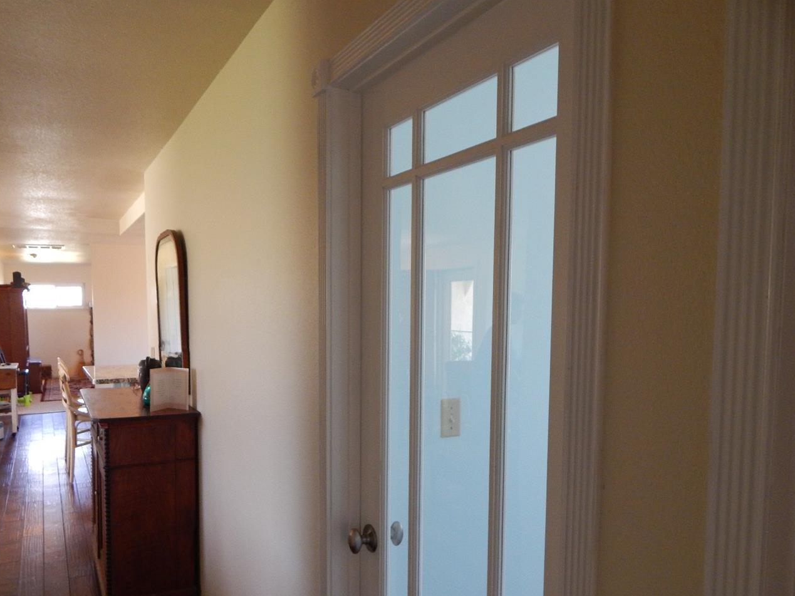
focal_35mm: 26
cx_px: 330
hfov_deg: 66.9
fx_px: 597
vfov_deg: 52.8
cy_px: 351
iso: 280
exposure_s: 1/30
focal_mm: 4
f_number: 3
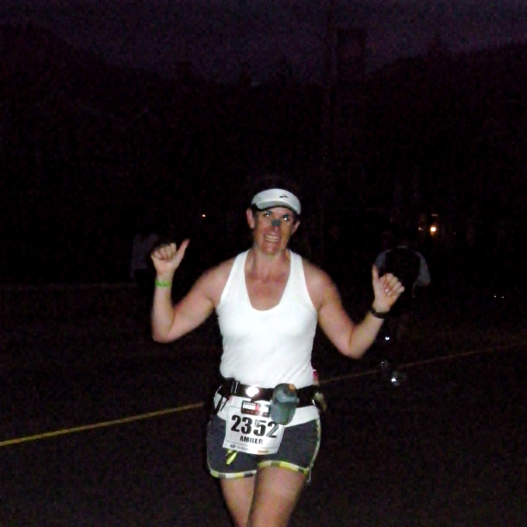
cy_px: 347
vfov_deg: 15.1
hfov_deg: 15.2
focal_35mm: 115
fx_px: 1981
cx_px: 265
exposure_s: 1/120
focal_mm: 16.1
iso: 1000
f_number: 5.4
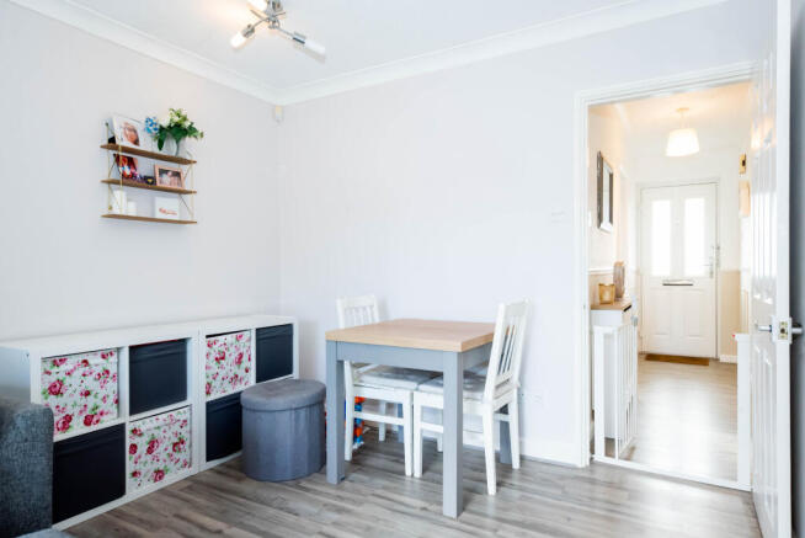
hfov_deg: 78.5
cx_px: 402
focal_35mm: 22
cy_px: 269
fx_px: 492
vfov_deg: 57.3
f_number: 8
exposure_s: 1/80
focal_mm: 22
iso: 3200
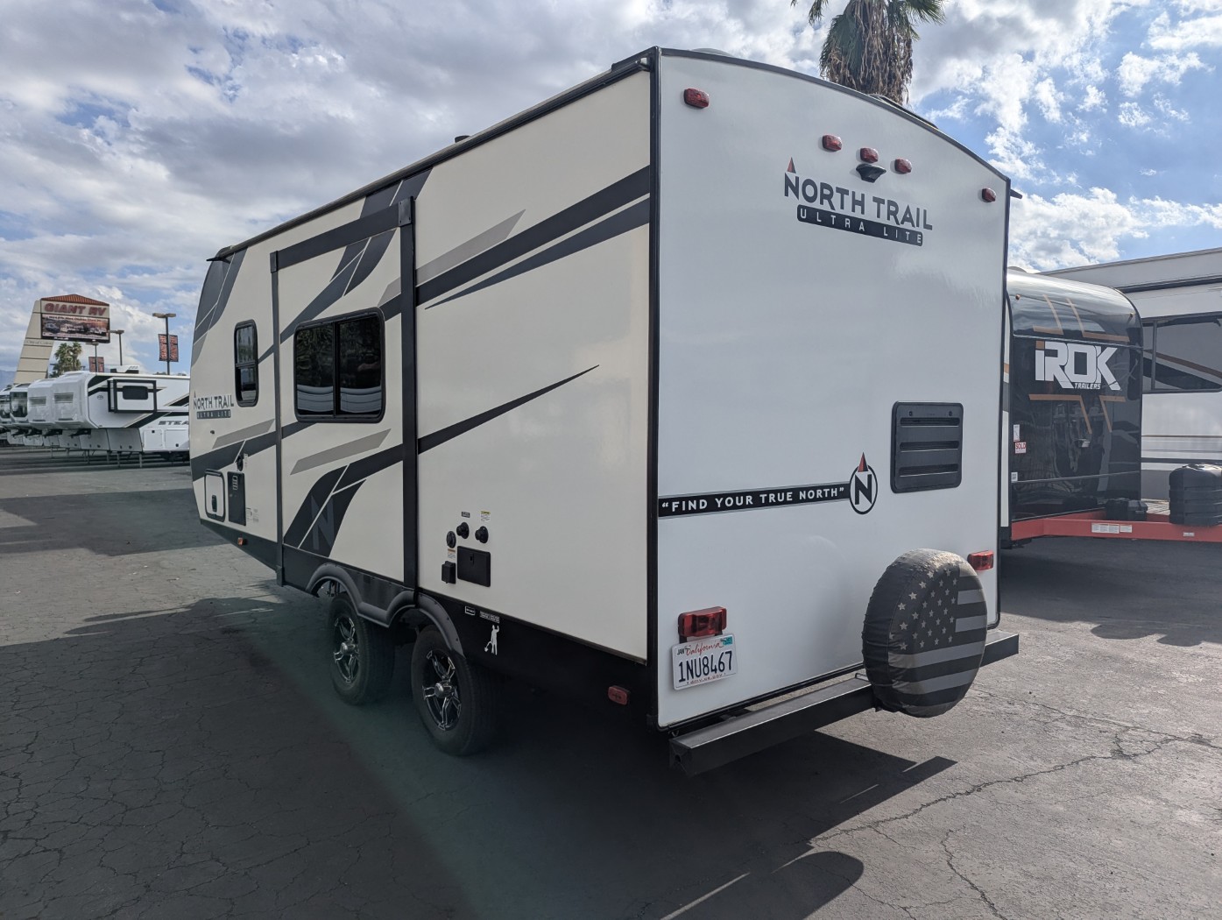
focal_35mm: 24
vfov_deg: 56.9
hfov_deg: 71.5
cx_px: 611
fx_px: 848
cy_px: 460
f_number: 1.85
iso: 44
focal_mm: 6.81
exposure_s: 1/4926
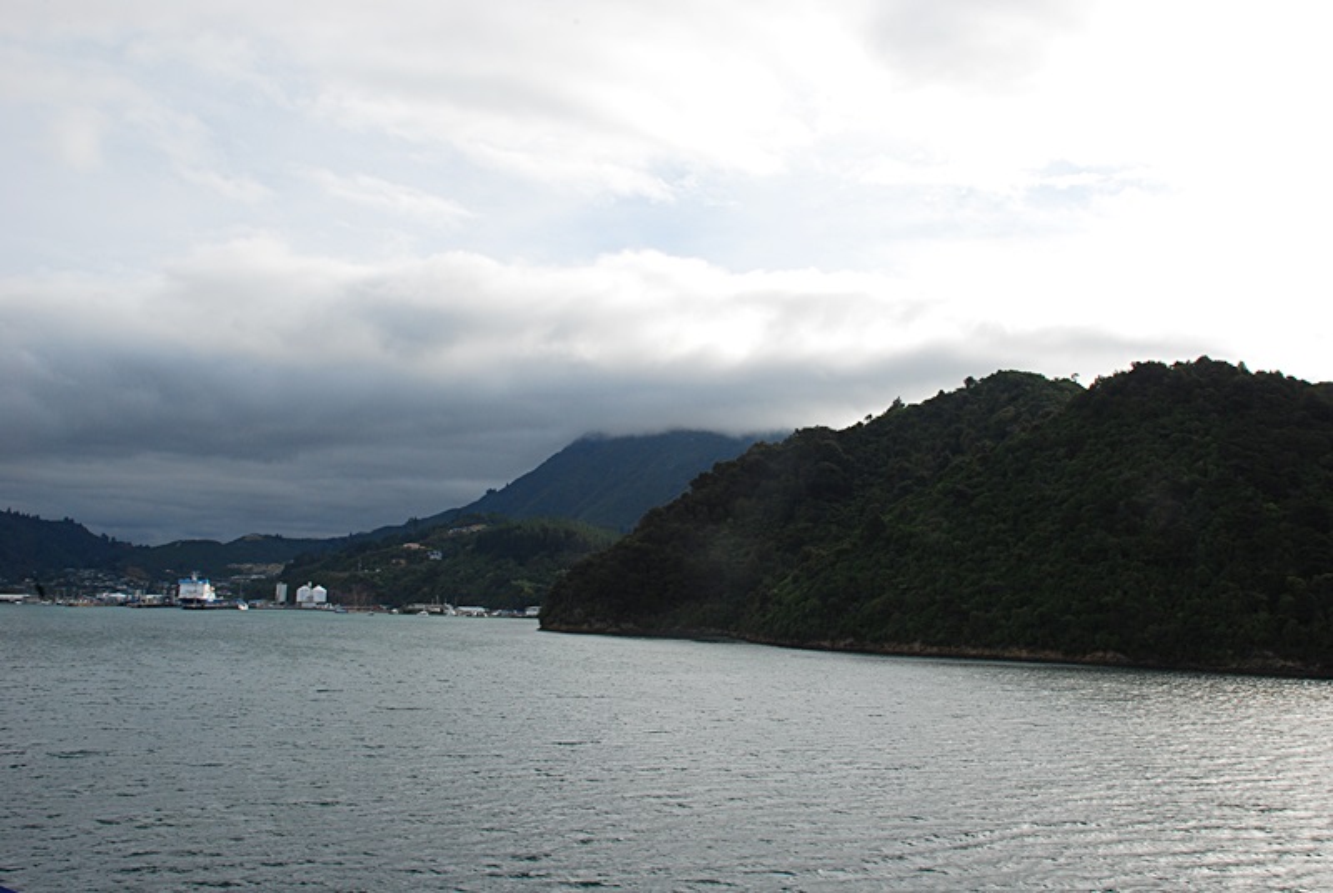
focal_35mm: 33
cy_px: 446
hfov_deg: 57.2
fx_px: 1224
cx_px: 666
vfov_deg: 40.1
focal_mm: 22
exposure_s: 1/60
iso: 140
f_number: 25
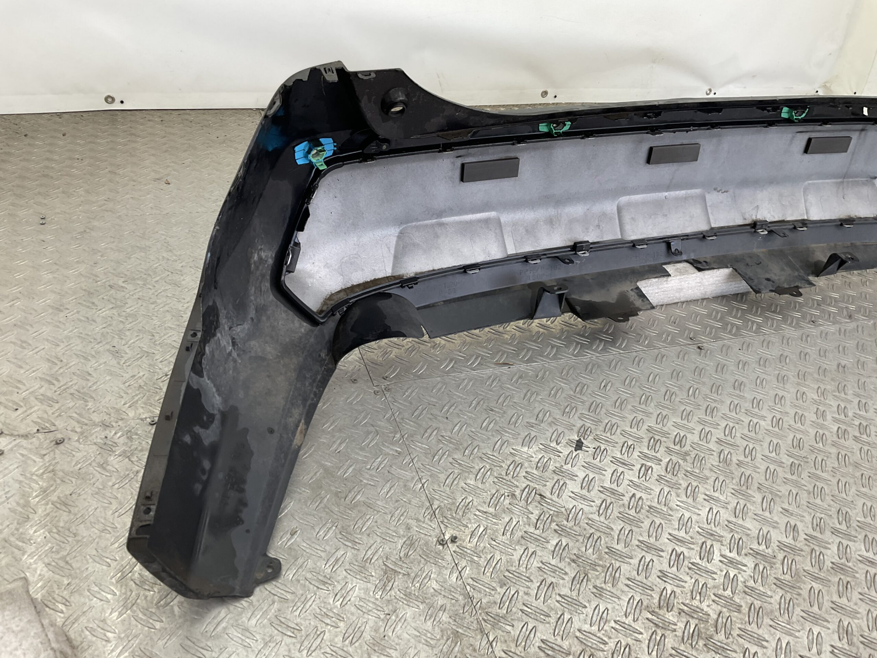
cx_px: 438
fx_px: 735
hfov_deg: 61.7
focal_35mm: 29
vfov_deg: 48.2
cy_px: 329
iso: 25
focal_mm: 3
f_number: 1.8
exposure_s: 1/100
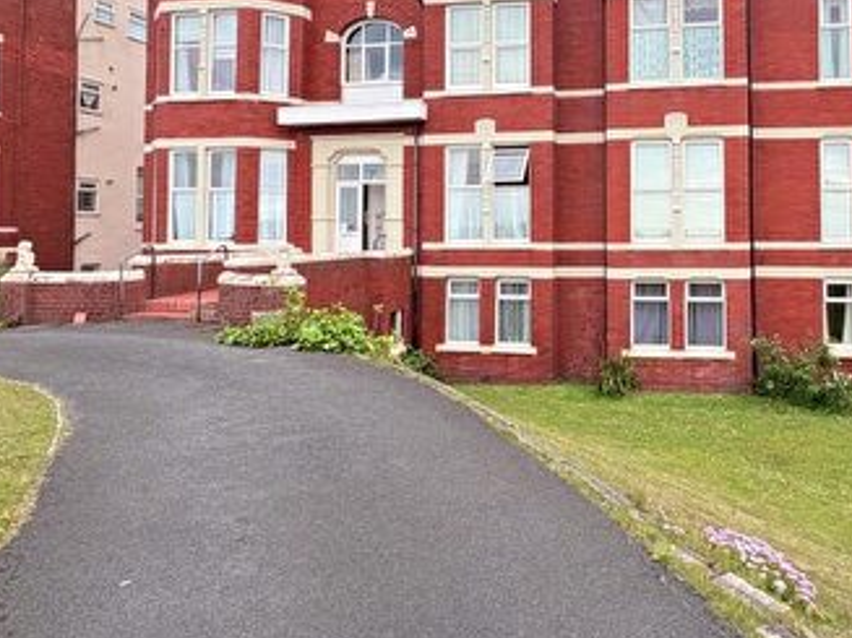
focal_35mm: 30
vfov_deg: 45.9
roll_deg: +0.1
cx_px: 597
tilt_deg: +5.5
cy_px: 204
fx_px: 738
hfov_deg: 58.0
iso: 40
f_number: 2.2
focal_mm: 2.22
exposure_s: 1/405
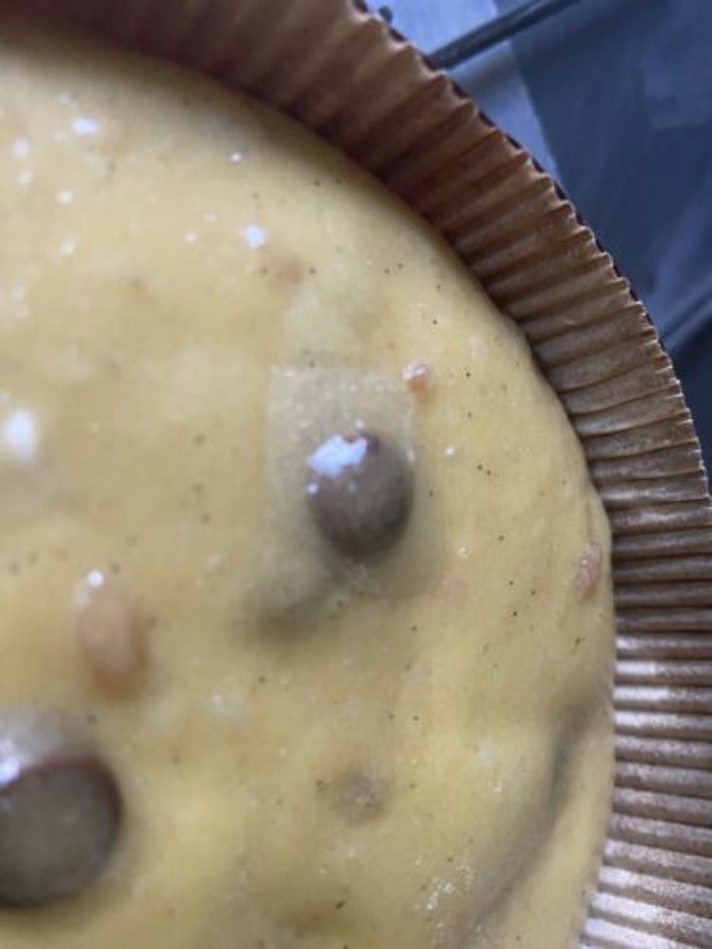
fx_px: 686
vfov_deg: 69.4
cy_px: 474
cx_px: 356
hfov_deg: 54.9
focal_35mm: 25
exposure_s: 1/53
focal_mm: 4.25
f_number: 1.8
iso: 500
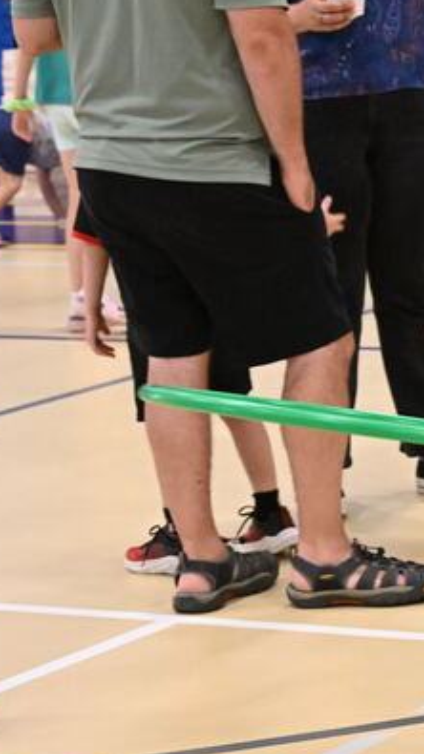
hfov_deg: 6.9
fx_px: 3340
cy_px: 411
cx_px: 926
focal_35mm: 167
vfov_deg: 12.9
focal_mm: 63
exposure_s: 1/250
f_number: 6
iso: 7200
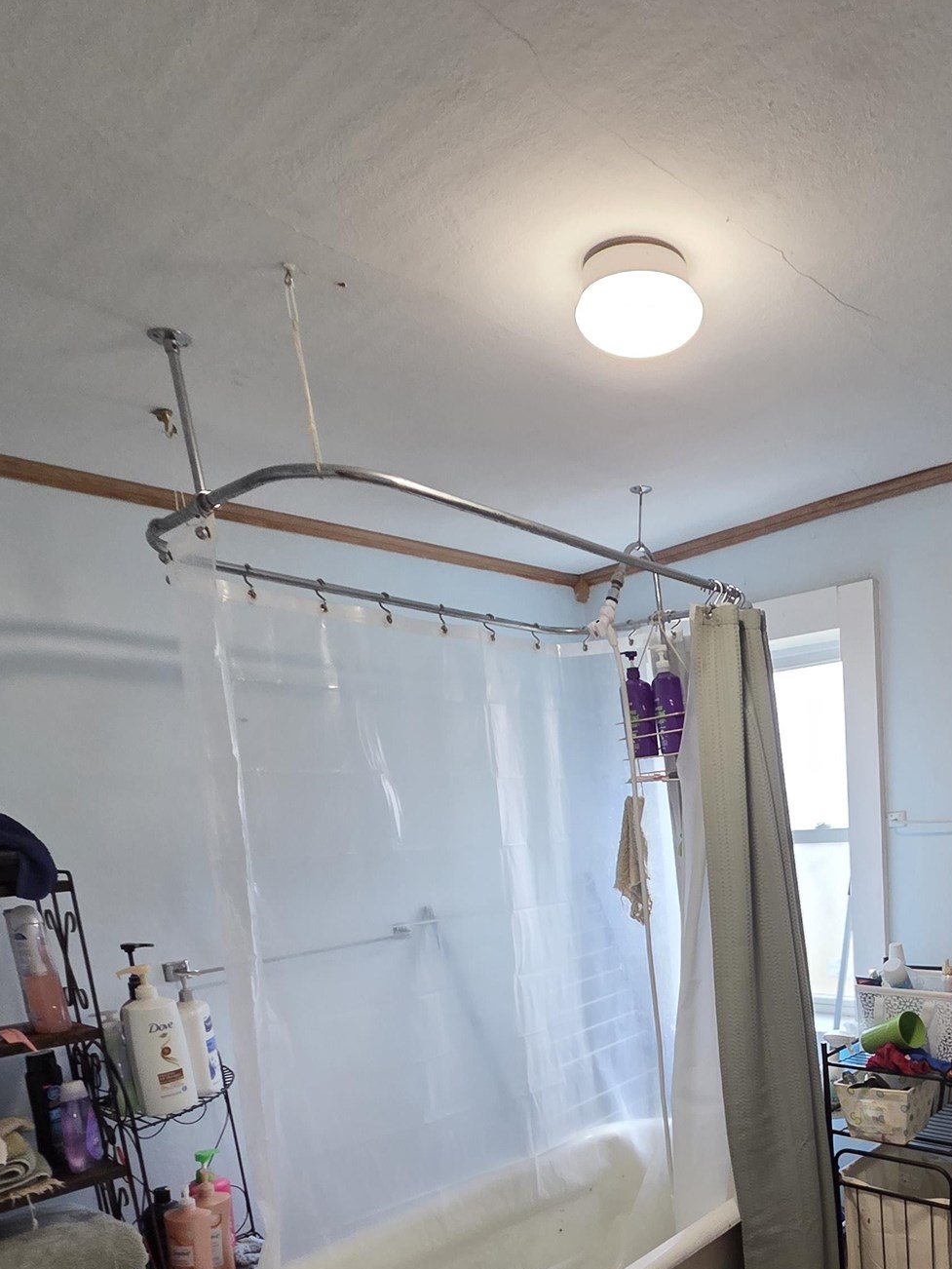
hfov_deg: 55.2
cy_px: 995
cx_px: 748
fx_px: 843
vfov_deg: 67.7
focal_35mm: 23
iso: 250
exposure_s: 1/60
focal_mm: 2.2
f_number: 2.2
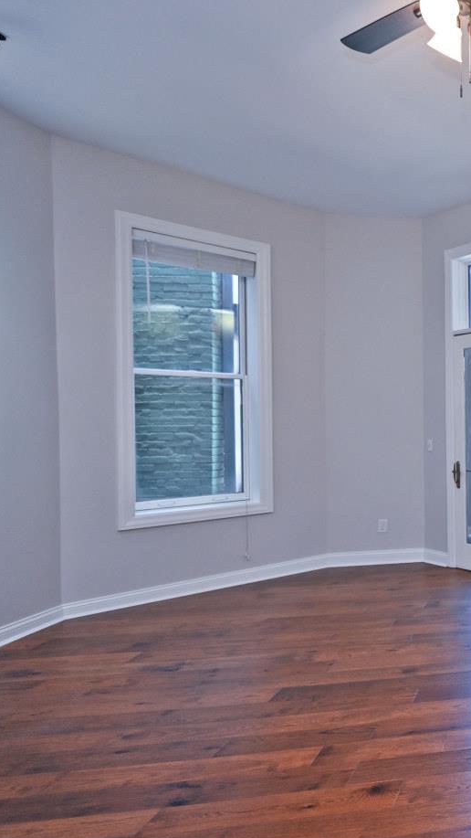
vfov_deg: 76.3
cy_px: 427
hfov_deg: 31.9
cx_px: 653
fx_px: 533
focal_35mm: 24
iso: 400
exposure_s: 1/60
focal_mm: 14
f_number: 4
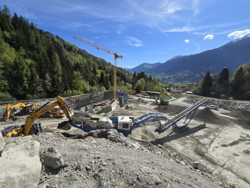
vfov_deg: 89.9
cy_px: 94
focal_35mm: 13
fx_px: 94
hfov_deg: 106.2
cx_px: 125
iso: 50
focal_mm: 2.2
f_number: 2.2
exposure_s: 1/3059
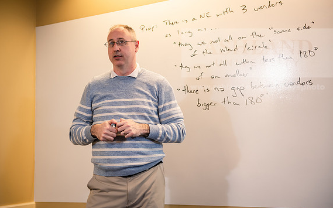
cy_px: 99
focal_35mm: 52
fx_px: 472
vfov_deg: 24.8
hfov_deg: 38.9
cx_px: 164
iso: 1000
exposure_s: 1/125
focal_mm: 50
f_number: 3.2
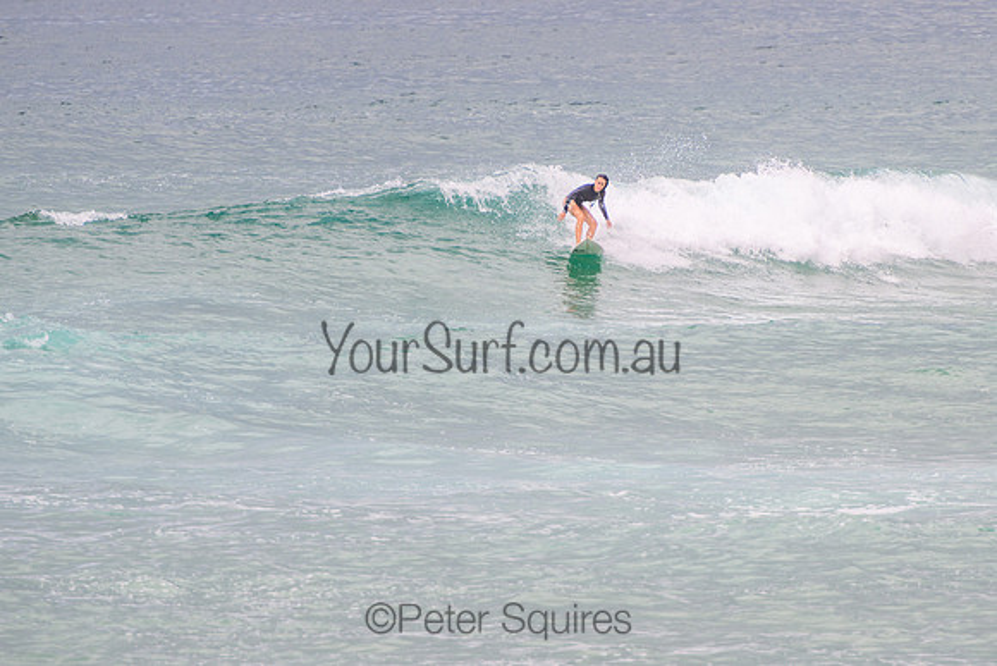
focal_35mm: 550
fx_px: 15244
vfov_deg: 2.5
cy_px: 389
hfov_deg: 3.7
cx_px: 659
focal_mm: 400
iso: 220
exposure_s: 1/2000
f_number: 5.6
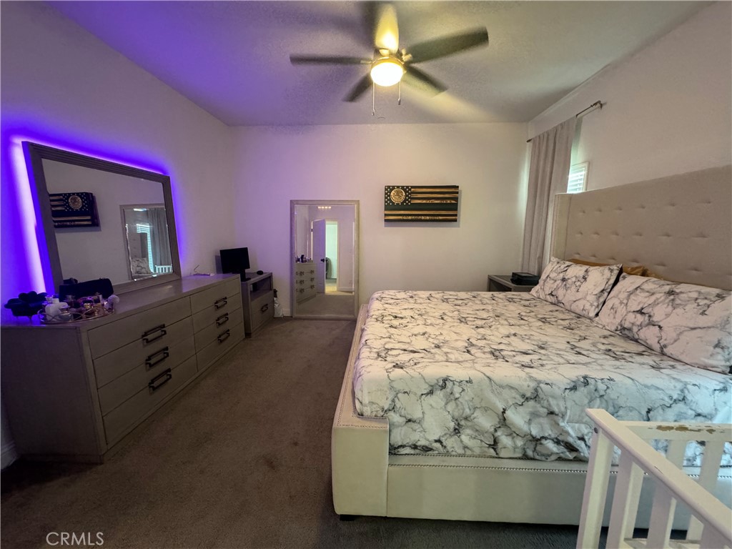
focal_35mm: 14
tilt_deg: -9.8
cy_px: 274
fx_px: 296
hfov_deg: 102.1
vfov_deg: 85.7
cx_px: 366
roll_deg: -0.4
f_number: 2.2
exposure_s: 1/60
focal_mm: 2.22
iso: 800
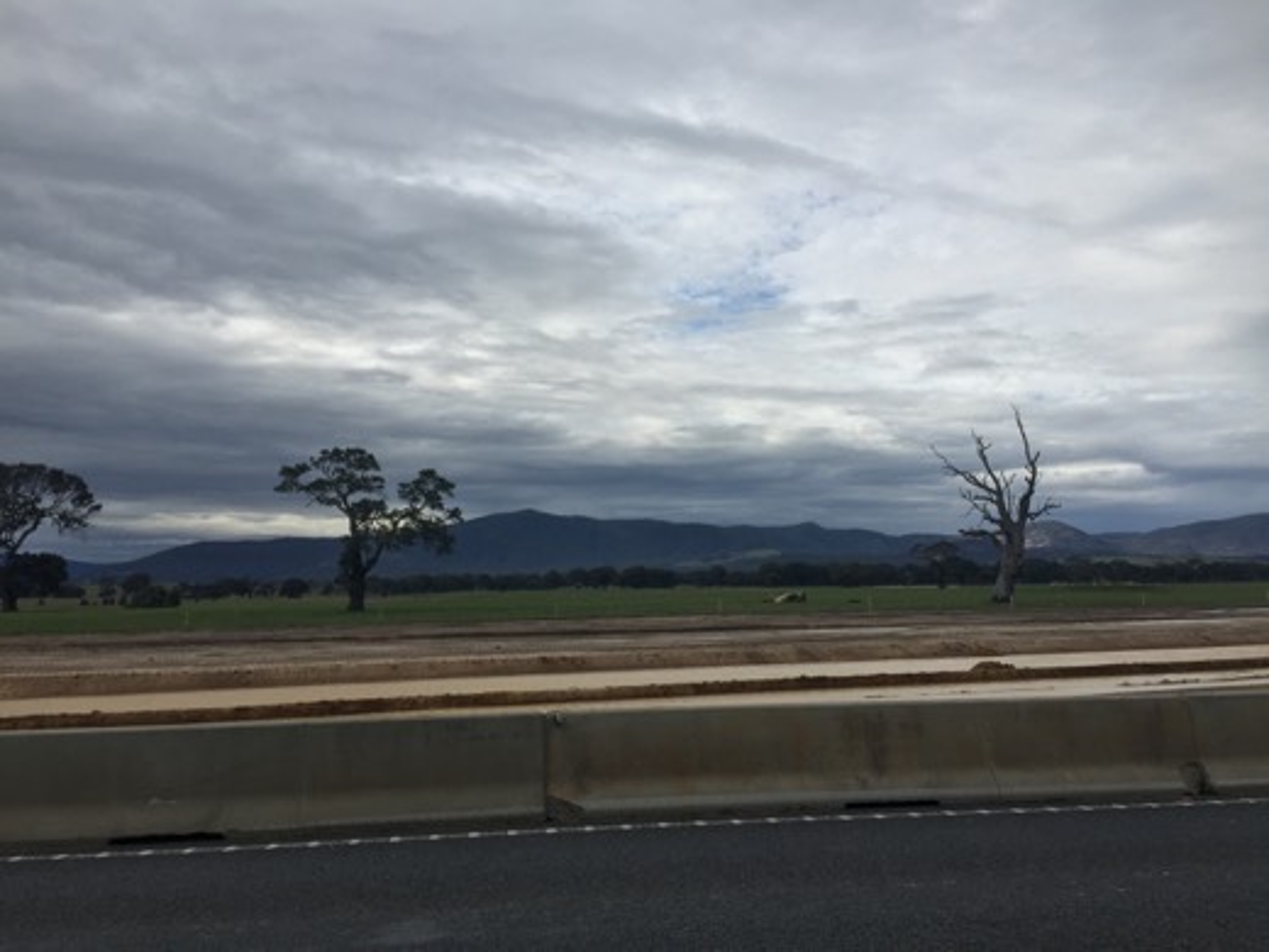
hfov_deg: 61.7
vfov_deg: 48.2
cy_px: 476
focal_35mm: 29
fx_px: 1063
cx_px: 634
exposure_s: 1/3049
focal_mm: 4.15
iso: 32
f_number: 2.2
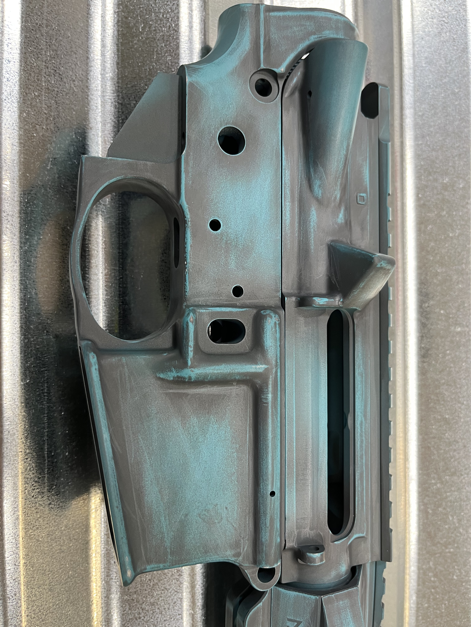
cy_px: 314
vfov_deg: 67.3
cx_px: 236
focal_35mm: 26
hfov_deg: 53.1
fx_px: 472
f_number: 1.6
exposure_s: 1/60
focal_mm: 5.1
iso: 100
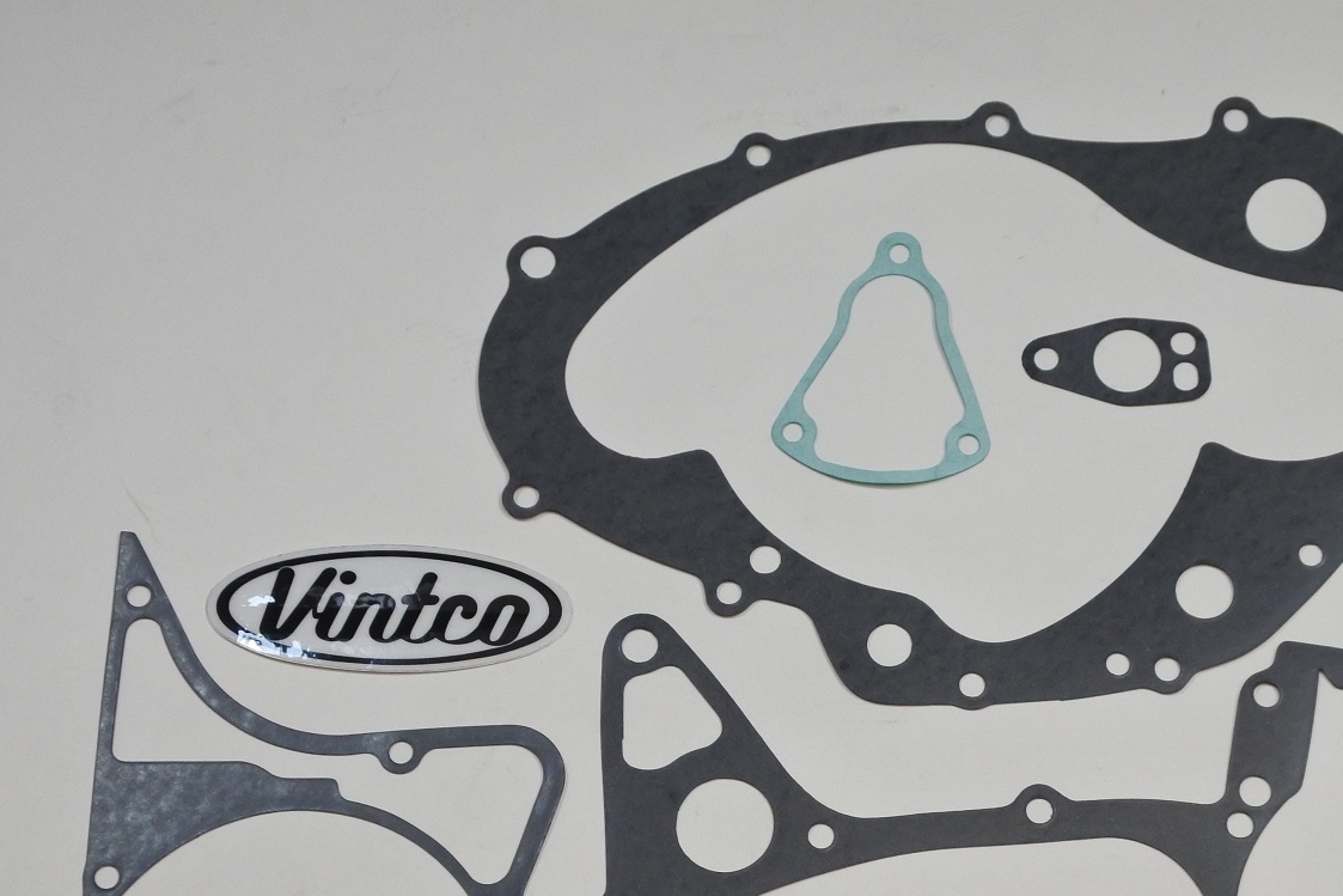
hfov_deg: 26.4
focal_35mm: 76
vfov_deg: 17.8
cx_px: 935
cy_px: 704
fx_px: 2835
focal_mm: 17.6
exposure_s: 1/125
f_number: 4.5
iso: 560
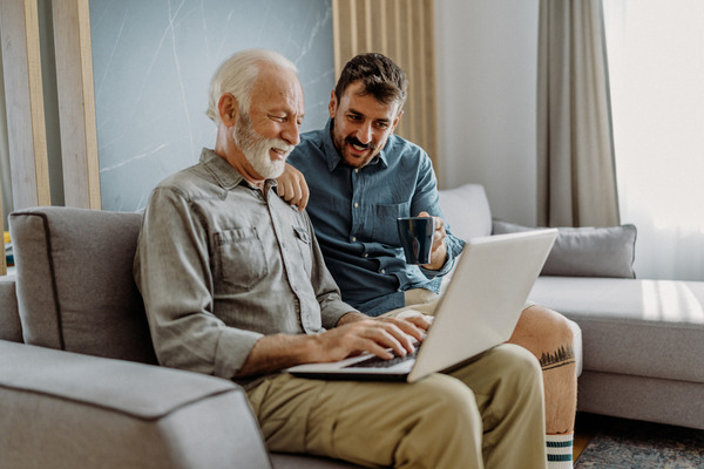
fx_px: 684
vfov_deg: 37.9
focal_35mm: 35
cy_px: 234
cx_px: 352
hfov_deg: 54.4
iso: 160
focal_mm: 35
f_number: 1.4
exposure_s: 1/160
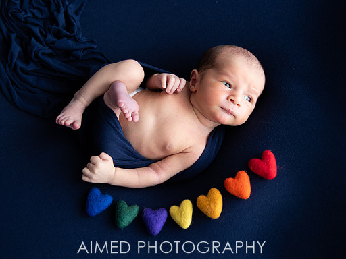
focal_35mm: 44
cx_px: 185
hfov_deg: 42.9
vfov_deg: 32.9
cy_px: 122
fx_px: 440
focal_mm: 38
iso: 320
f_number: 3.5
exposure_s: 1/160
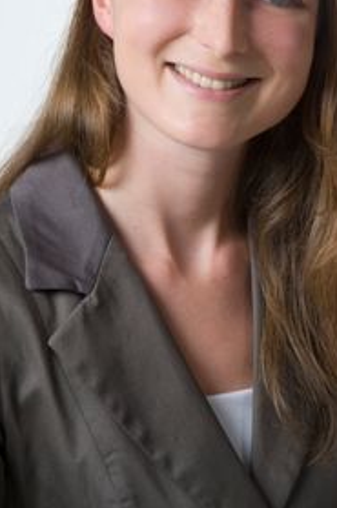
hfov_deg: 5.5
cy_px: 73
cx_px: 233
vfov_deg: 8.3
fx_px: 3495
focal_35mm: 248
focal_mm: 90
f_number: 8
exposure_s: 1/50
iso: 100
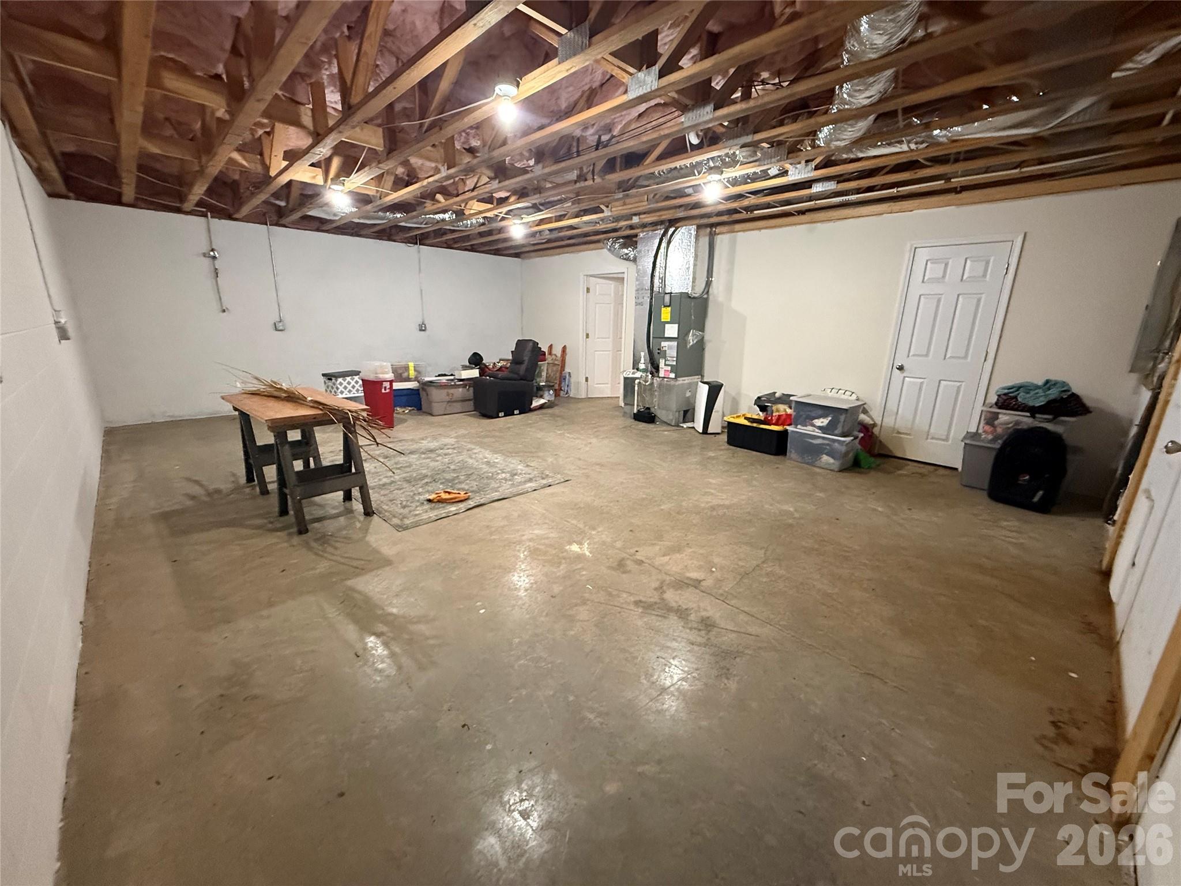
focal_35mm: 14
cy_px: 443
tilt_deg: -14.5
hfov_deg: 102.1
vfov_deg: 85.7
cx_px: 590
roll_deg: -1.3
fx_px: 478
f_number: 2.2
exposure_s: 1/60
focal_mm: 2.22
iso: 800
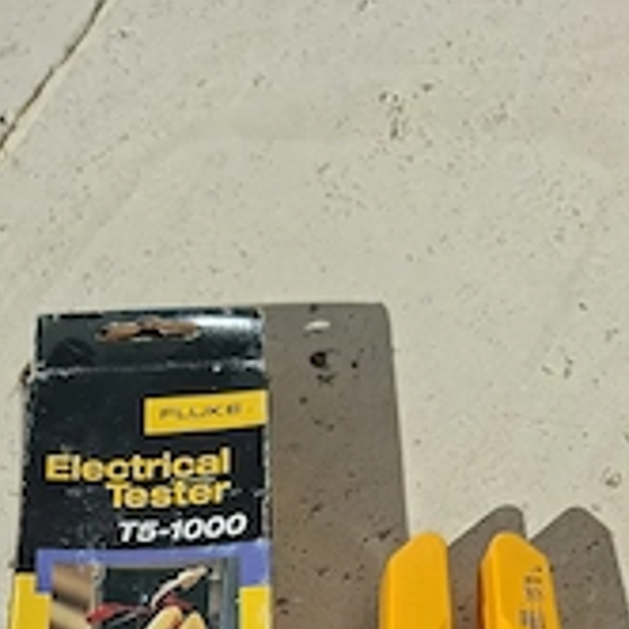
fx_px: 1007
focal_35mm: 49
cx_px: 144
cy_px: 746
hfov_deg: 33.8
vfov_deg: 29.9
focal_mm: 5.54
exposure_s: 1/3135
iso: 50
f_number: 1.8
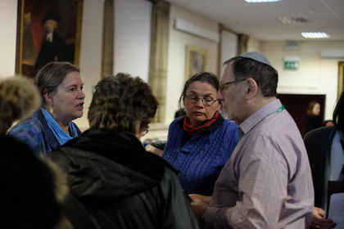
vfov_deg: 25.5
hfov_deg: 37.5
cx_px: 172
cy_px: 114
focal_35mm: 53
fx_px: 506
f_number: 1.6
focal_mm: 35
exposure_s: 1/200
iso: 3200
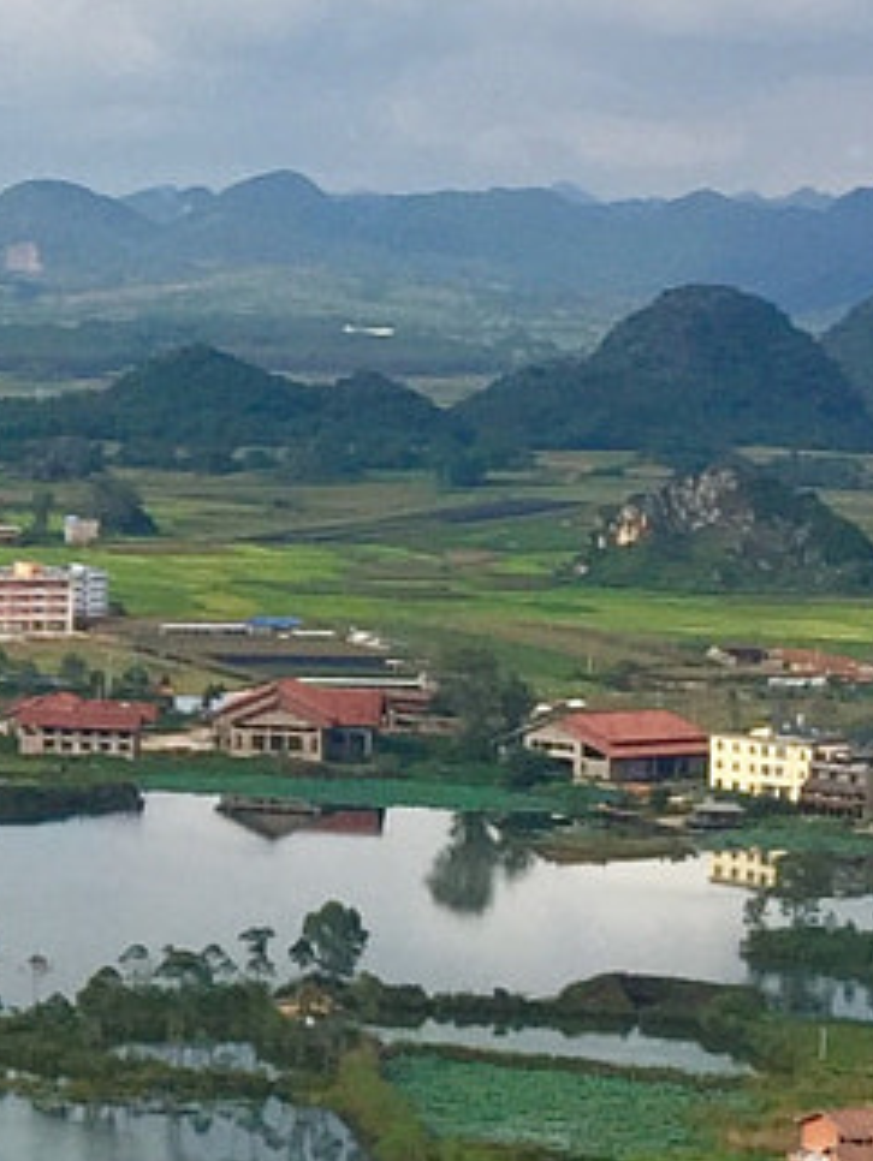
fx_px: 4836
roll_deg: -0.2
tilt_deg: +0.3
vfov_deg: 13.6
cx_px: -1035
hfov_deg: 9.5
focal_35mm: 144
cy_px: 278
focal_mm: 4.15
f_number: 2.2
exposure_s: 1/2326
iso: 32
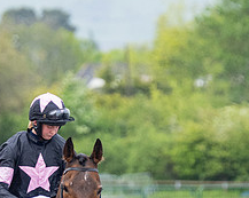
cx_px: 79
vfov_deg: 1.9
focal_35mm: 811
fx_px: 5969
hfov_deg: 2.4
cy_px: 217
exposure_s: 1/1600
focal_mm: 185
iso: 800
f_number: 4
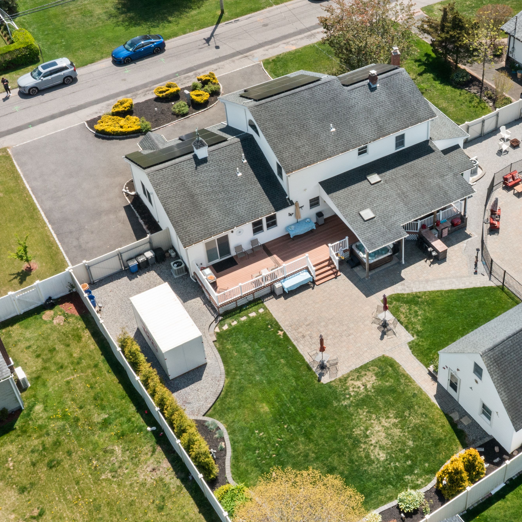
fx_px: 836
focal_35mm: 49
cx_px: 382
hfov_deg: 34.1
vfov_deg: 34.6
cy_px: 212
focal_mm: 10.26
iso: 100
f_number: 10
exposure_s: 1/200
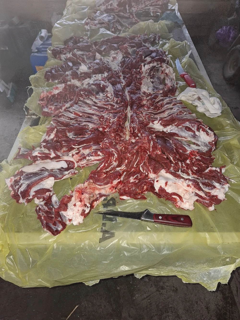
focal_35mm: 23
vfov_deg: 73.9
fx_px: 213
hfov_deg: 58.9
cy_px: 160
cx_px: 120
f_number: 1.8
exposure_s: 1/25
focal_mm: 5.54
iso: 50
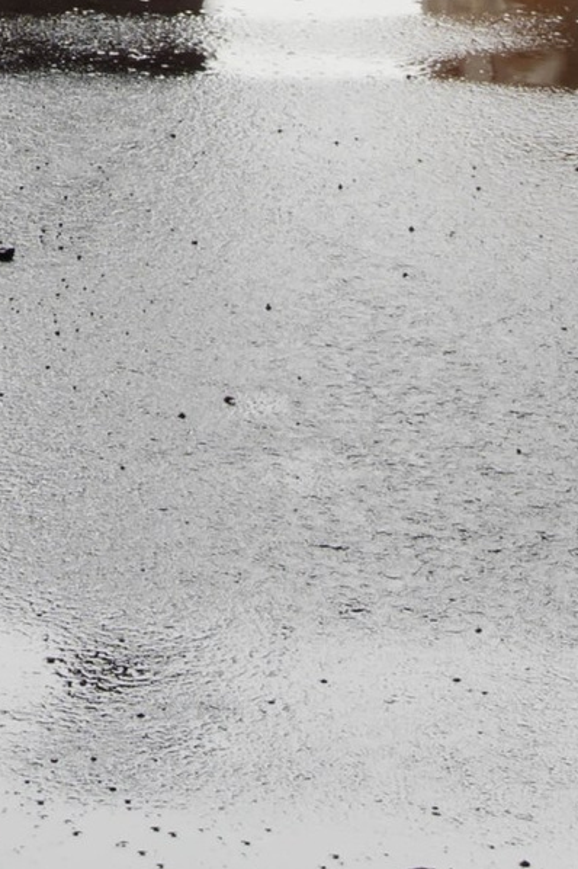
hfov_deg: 5.3
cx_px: -80
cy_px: -1641
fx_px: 6196
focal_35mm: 257
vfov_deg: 7.2
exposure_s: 1/15
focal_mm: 40
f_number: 13
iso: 50
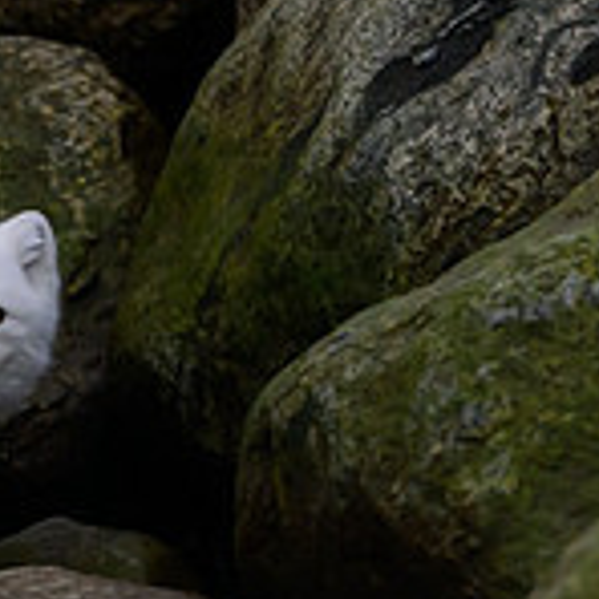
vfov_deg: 1.3
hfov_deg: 1.3
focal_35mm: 1330
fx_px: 26038
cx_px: 61
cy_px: 304
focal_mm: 400
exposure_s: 1/1250
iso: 2500
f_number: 4
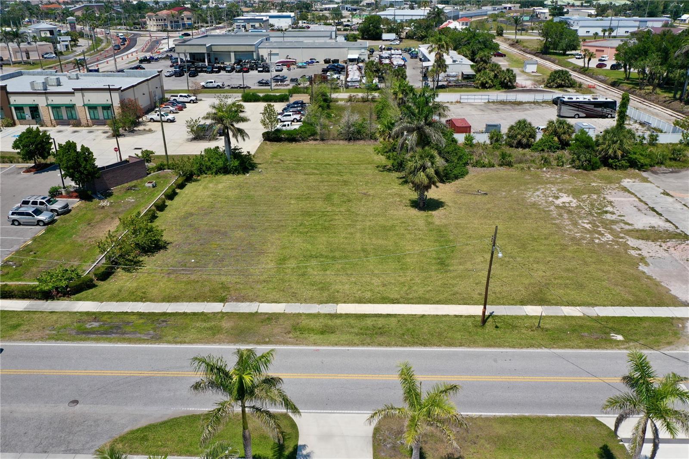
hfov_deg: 65.5
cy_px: 230
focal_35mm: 28
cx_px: 344
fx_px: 536
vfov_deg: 46.4
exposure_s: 1/640
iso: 100
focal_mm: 10.26
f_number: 6.3
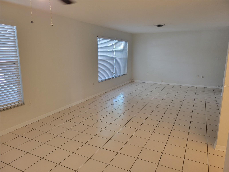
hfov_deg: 67.3
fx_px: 172
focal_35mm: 26
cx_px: 114
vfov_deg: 53.1
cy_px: 86
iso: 250
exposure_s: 1/60
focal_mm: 5.4
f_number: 1.8
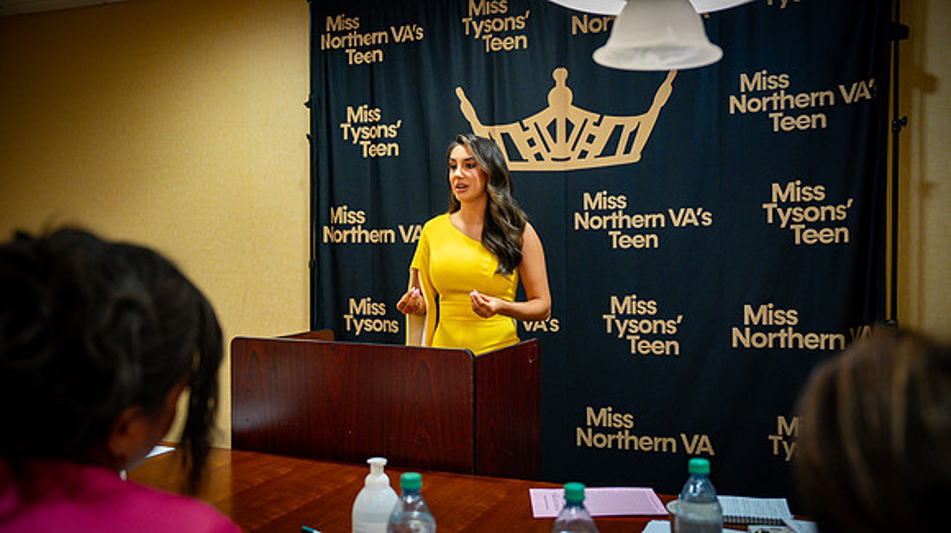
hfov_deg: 57.3
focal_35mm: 35
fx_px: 871
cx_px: 476
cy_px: 266
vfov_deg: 34.0
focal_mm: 33
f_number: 2.8
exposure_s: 1/125
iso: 1600
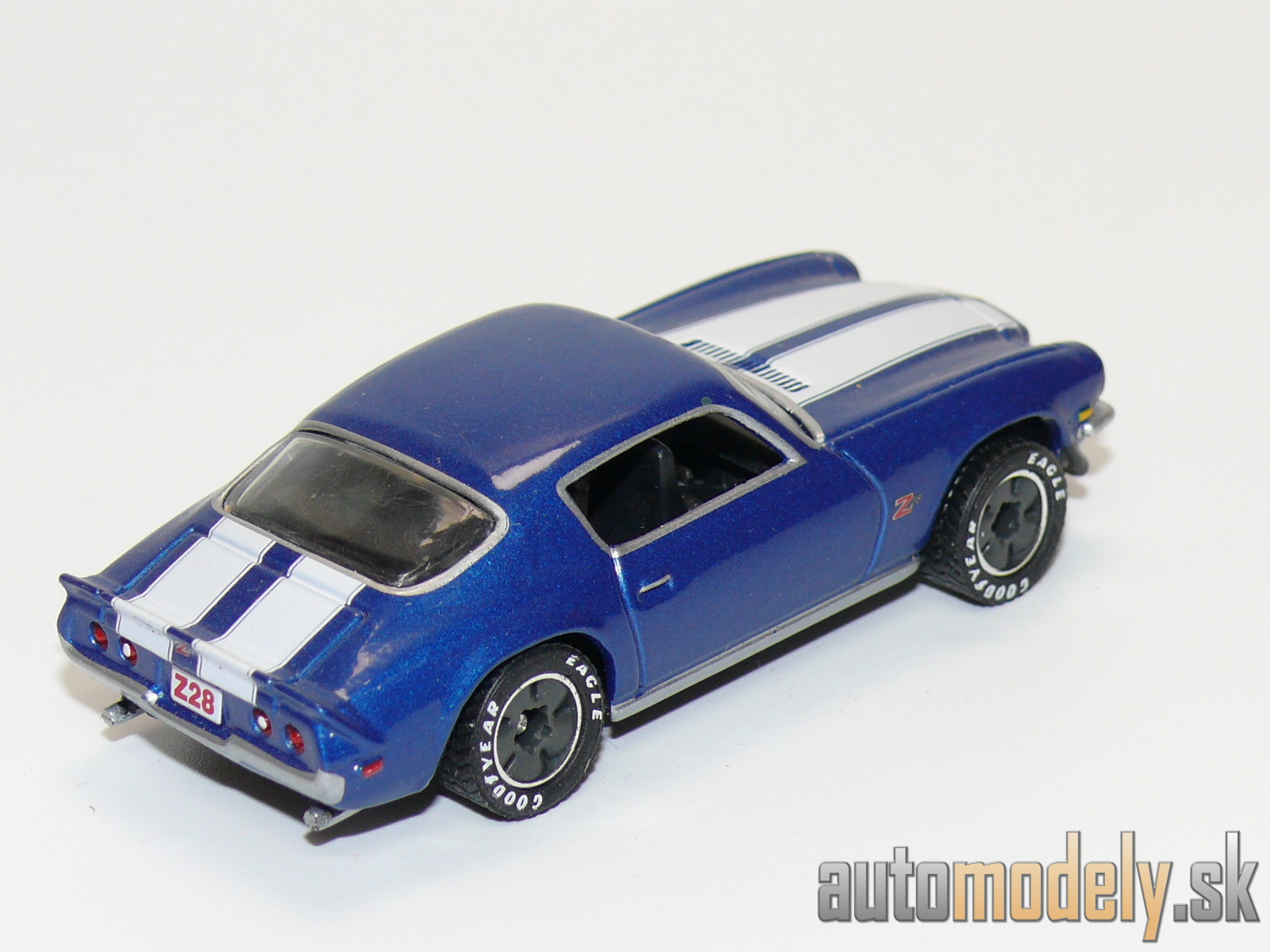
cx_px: 635
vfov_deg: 12.8
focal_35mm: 116
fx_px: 4256
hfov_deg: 17.0
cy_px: 476
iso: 100
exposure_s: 1/30
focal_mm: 14.3
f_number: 4
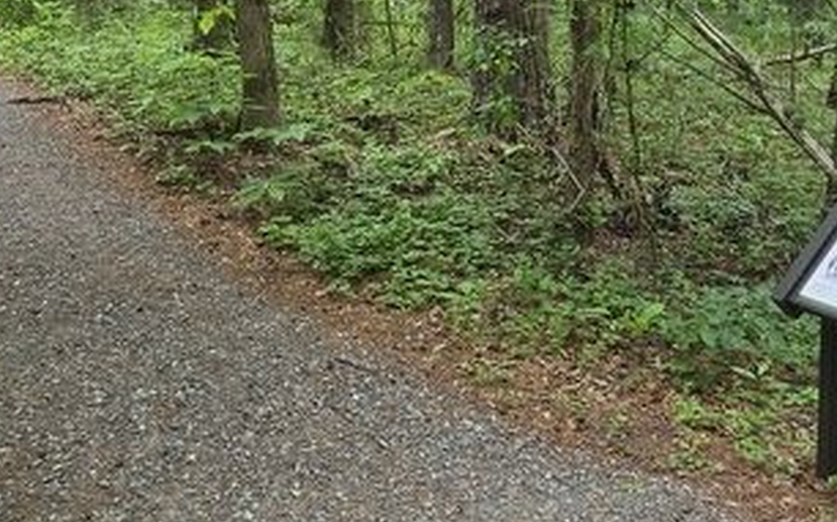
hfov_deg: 54.0
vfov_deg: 34.5
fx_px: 821
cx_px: 443
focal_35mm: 36
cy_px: 128
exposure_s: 1/120
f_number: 2.2
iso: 50
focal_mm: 2.2
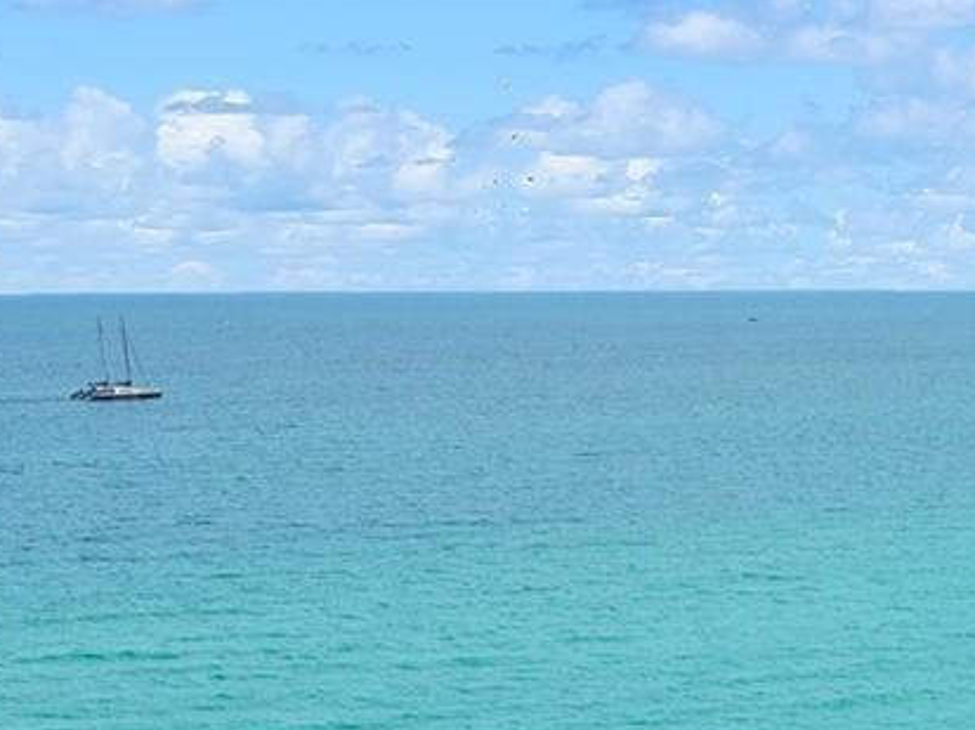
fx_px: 2617
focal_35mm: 93
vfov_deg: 14.1
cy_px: 1301
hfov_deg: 20.4
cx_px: 1003
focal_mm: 12.29
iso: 100
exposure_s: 1/1600
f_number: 2.8
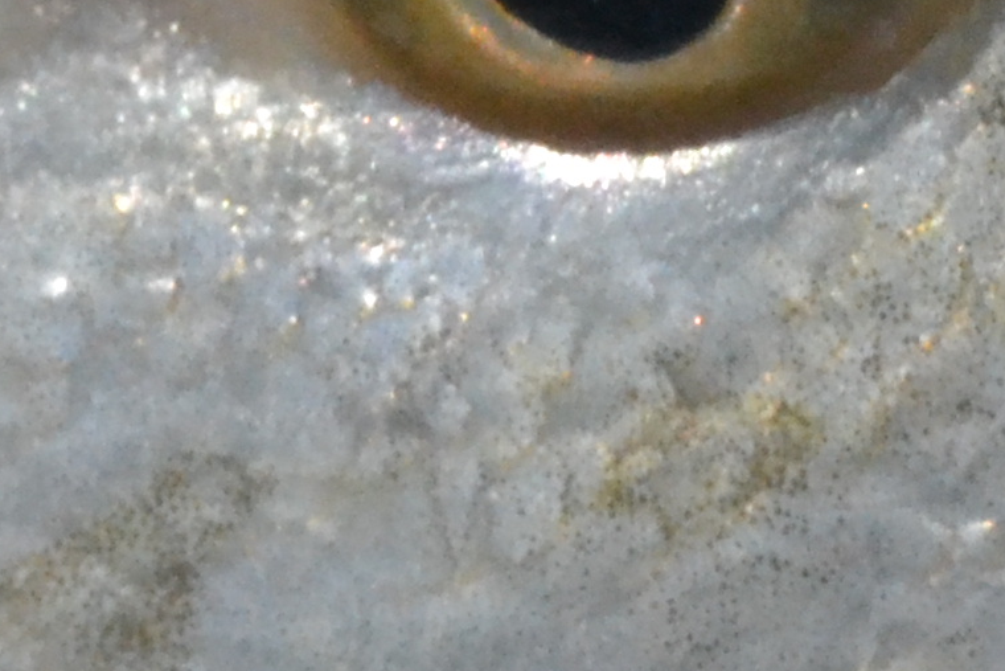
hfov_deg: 4.3
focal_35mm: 473
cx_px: 1568
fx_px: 13206
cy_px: 93
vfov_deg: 2.9
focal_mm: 52
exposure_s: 1/4000
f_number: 16
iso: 3200
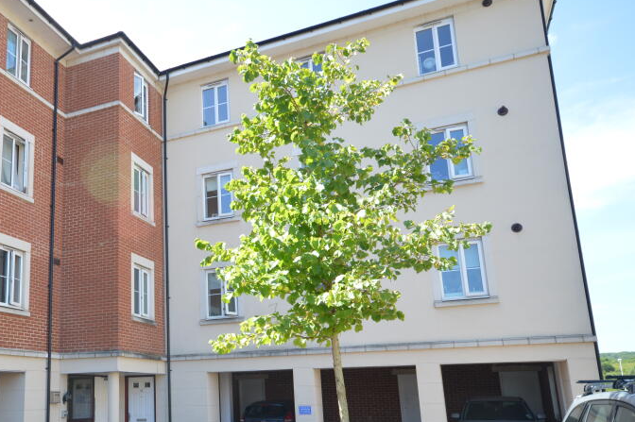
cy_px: 277
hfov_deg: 56.3
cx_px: 170
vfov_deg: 40.6
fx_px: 564
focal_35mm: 32
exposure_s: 1/125
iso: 140
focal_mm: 14
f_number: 5.6
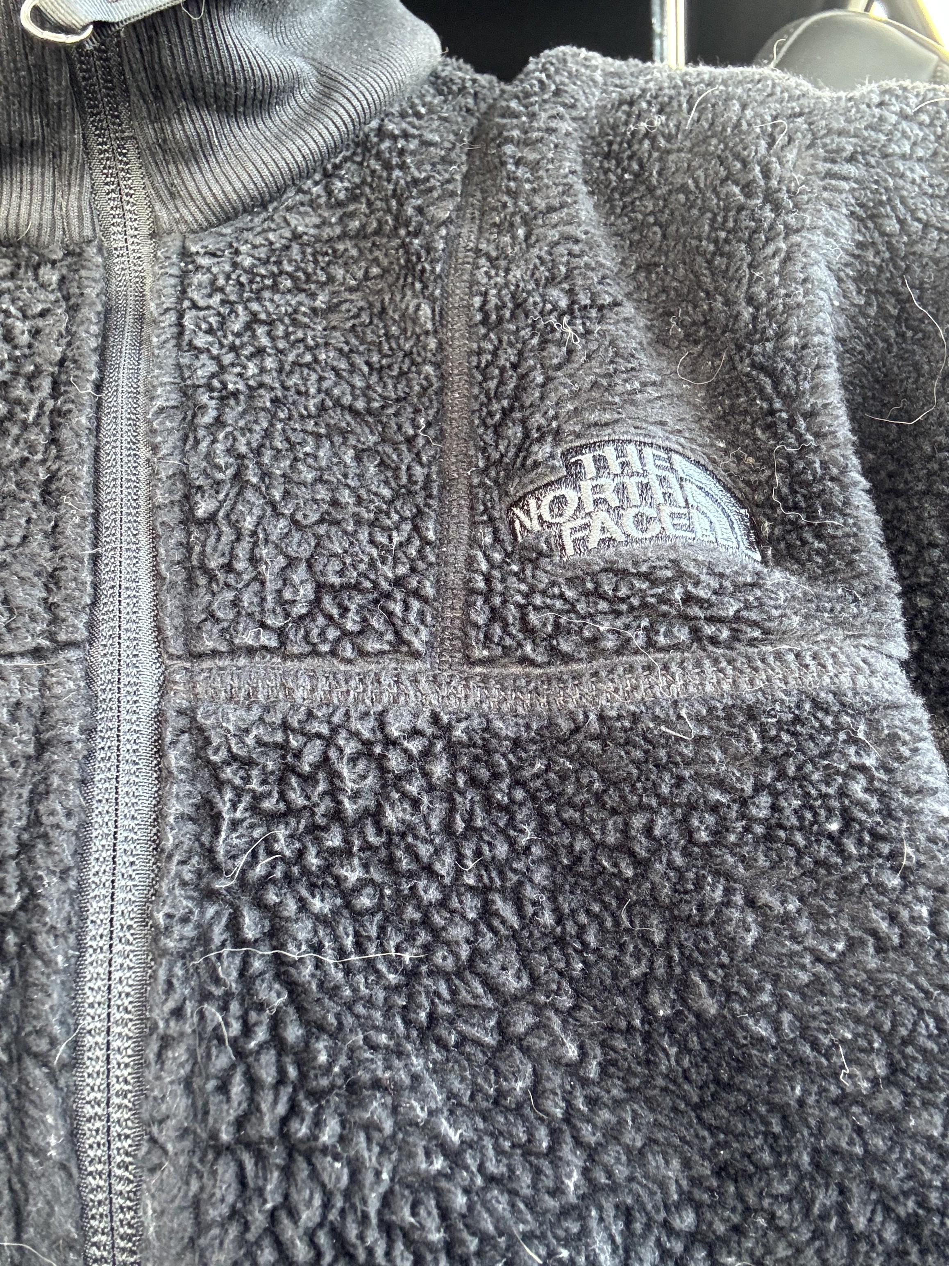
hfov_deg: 46.8
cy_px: 633
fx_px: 1097
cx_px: 474
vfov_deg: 60.0
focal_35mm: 30
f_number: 1.9
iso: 250
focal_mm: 2.69
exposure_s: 1/60
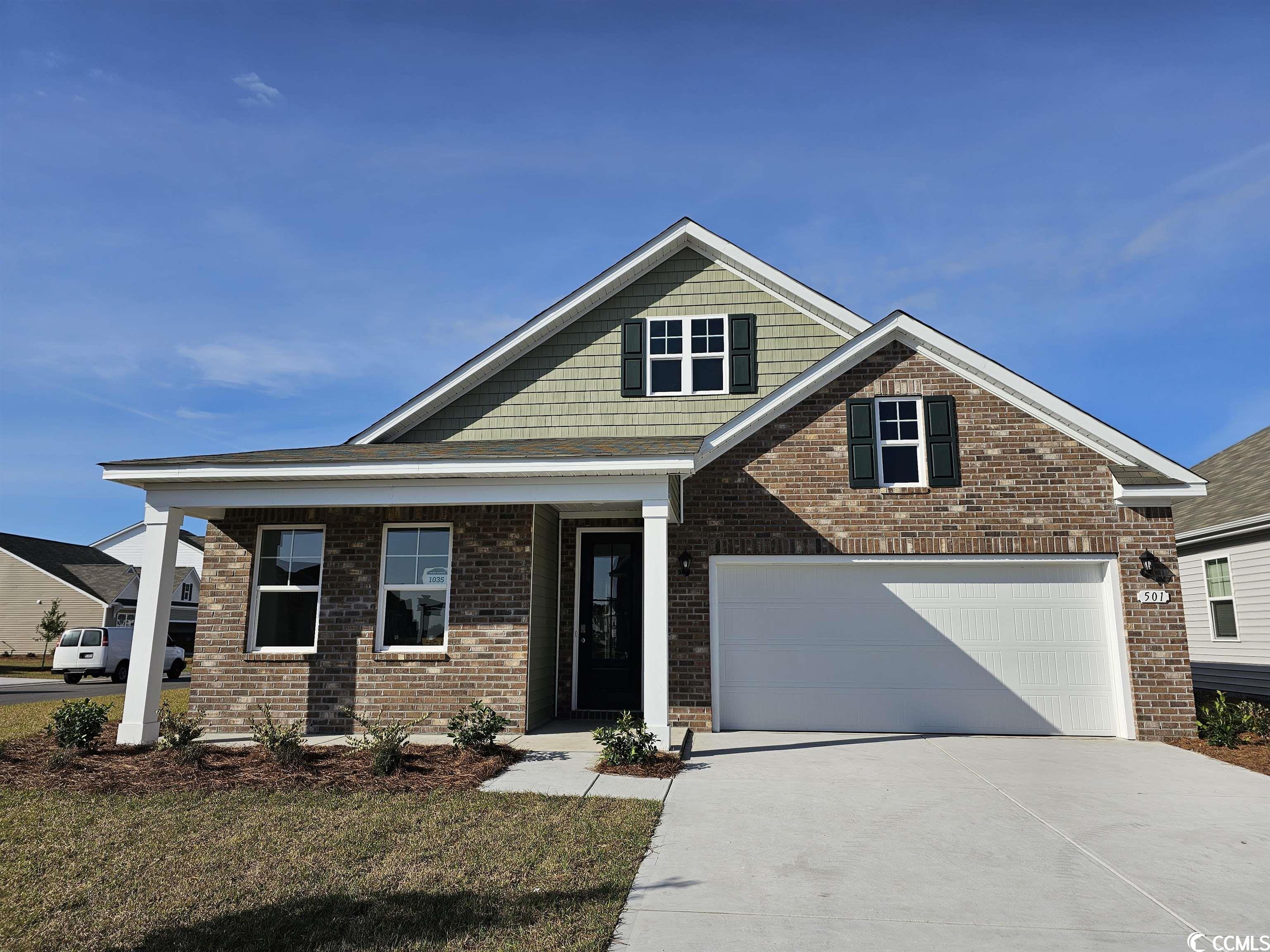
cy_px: 476
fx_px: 844
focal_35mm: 23
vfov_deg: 58.9
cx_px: 635
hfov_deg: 73.9
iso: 10
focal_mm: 6.3
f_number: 1.7
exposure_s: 1/1425
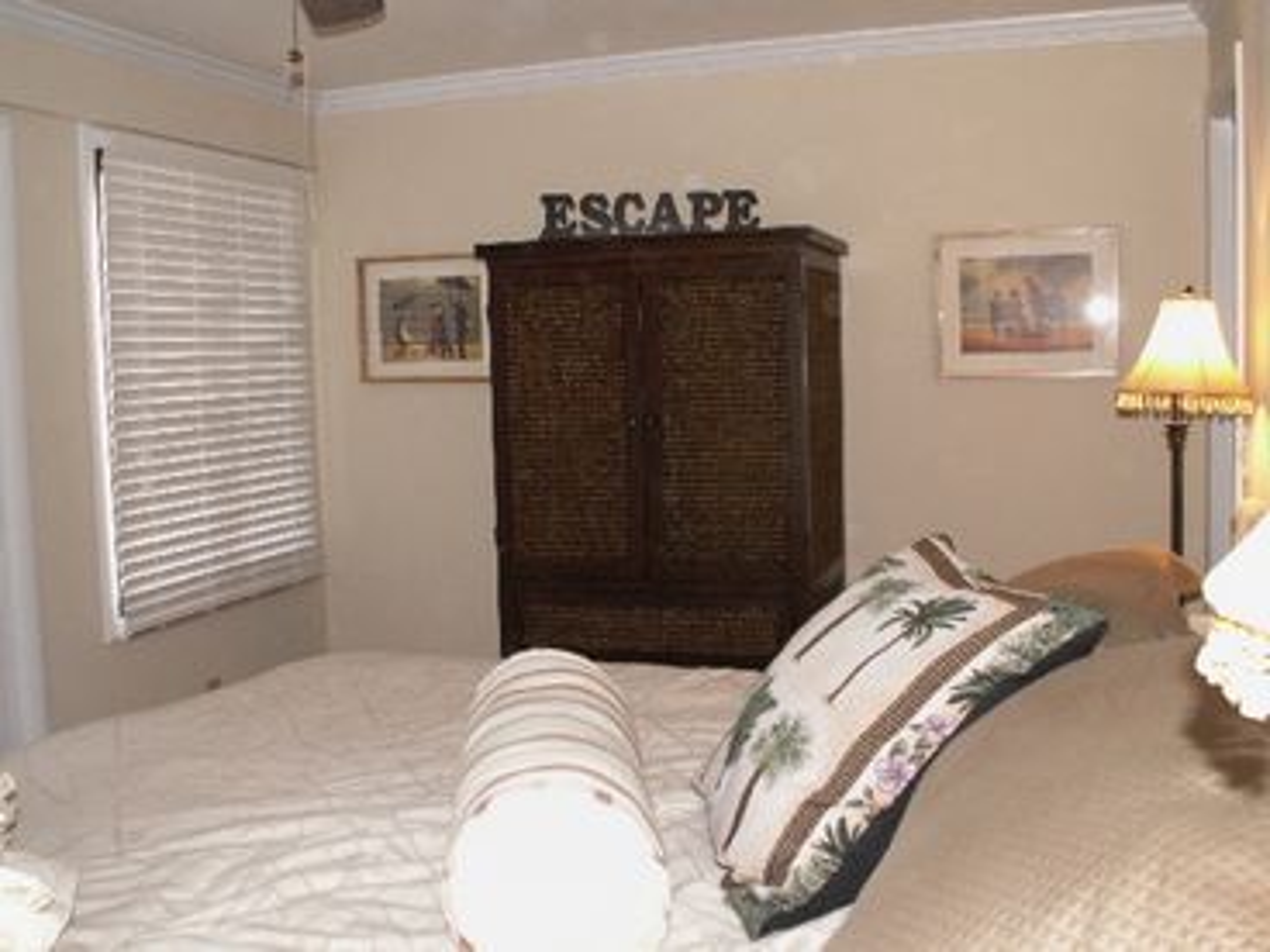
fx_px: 1284
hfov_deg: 52.6
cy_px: 476
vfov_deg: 40.7
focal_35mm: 35
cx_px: 635
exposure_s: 1/40
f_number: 2.8
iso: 160
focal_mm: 5.86
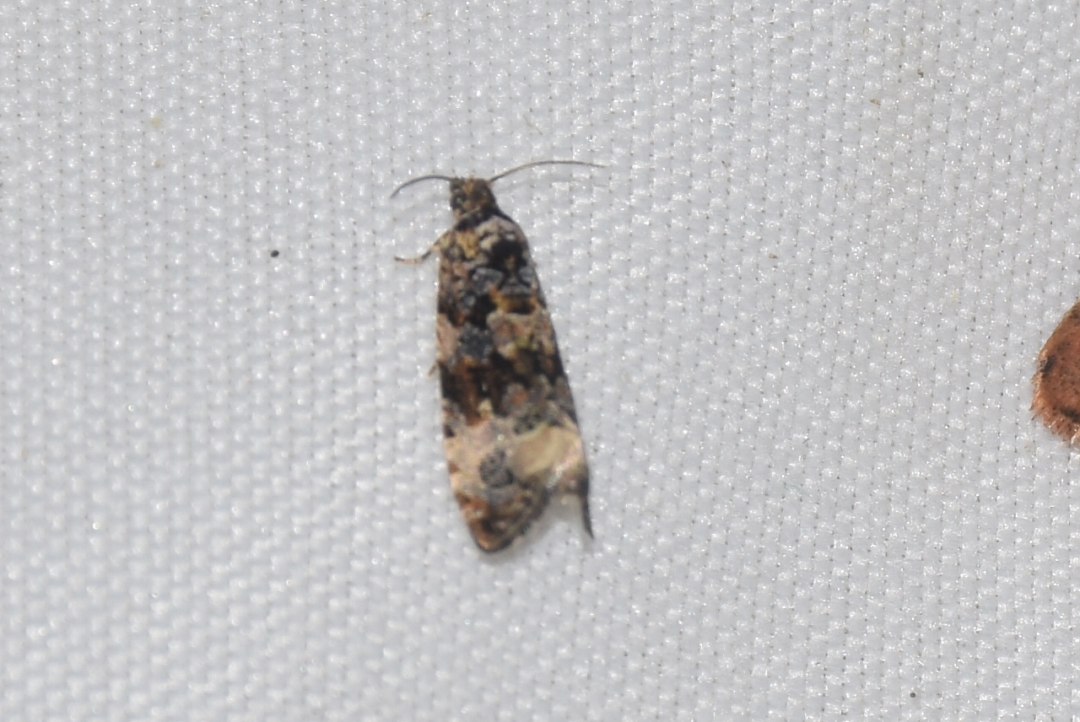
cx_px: 540
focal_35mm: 210
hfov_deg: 9.8
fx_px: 6306
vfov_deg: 6.6
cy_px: 361
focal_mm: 140
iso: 100
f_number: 13
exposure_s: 1/160
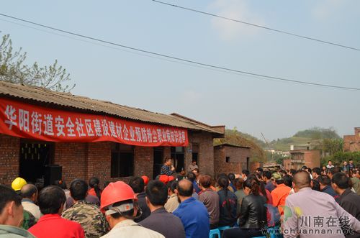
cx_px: 180
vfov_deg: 36.7
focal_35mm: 36
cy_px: 119
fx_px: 359
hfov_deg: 53.2
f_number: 8
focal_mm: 24
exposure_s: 1/200
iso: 100
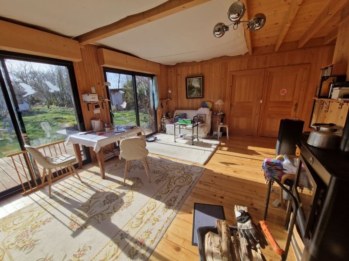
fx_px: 131
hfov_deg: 106.2
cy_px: 130
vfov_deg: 89.9
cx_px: 174
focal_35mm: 13
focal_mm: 2.2
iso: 50
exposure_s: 1/760
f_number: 2.2
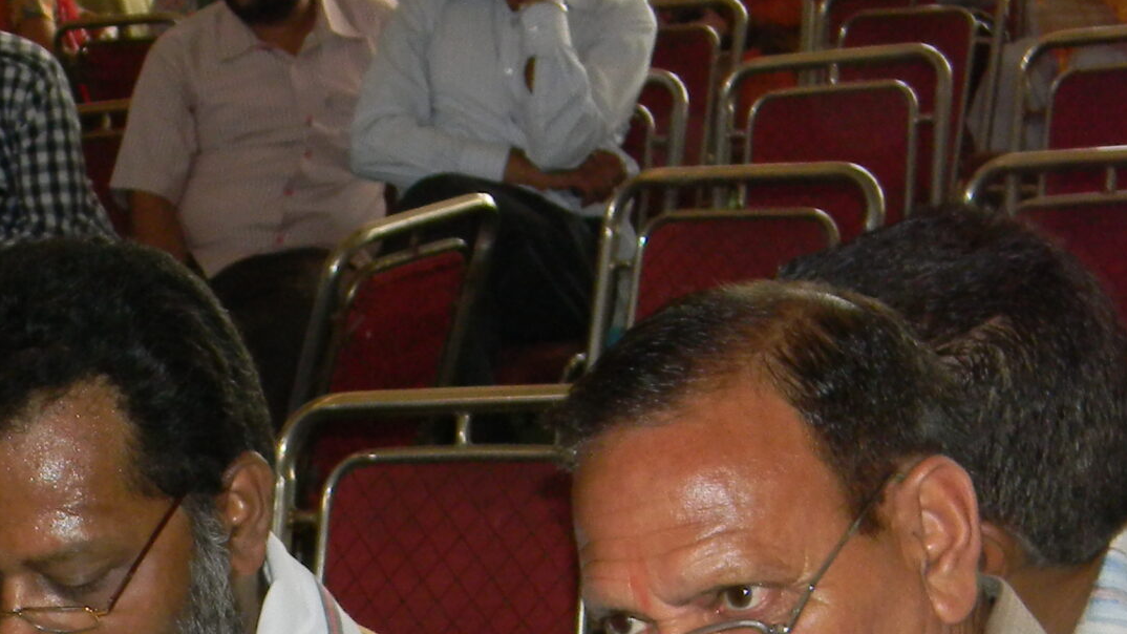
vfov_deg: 9.6
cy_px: 987
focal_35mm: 122
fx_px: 3646
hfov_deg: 17.3
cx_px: 82
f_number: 3.9
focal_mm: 8.6
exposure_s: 1/30
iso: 200
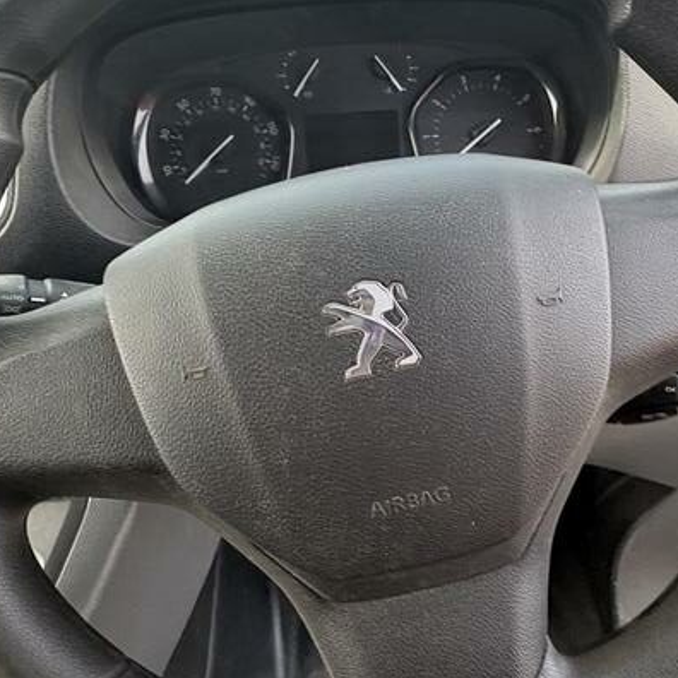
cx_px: 389
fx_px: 620
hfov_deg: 57.1
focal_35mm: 28
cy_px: 327
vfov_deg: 57.3
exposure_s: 1/115
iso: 125
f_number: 2.2
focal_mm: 2.22
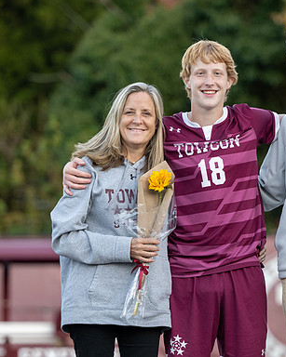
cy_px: 186
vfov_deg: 6.4
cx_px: 260
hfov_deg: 5.1
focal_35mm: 303
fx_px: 3207
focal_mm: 165
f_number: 3.5
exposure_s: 1/400
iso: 800
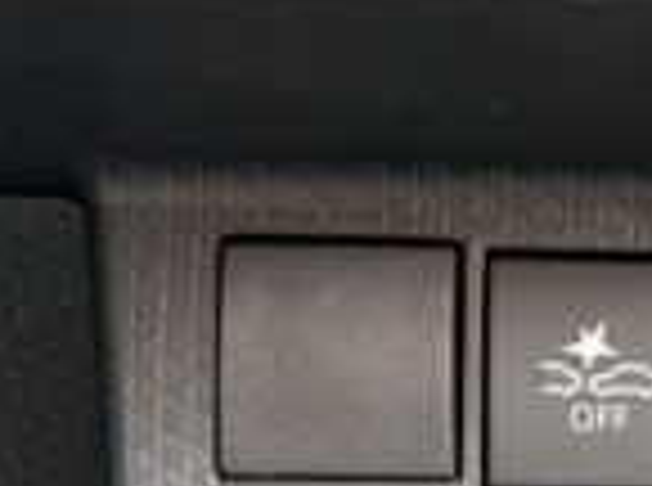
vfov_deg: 22.4
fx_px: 1184
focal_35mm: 63
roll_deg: -1.2
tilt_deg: -17.6
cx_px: 665
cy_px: 466
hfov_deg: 28.7
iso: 125
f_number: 1.6
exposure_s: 1/62
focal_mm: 5.96
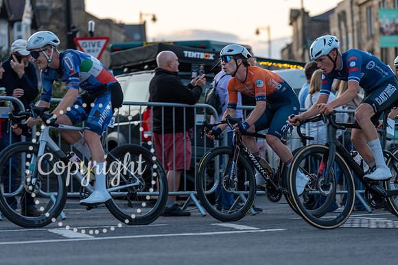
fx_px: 1482
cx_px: 199
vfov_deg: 10.2
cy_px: 132
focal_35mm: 134
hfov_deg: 15.3
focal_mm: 134
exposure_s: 1/640
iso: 1000
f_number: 3.2
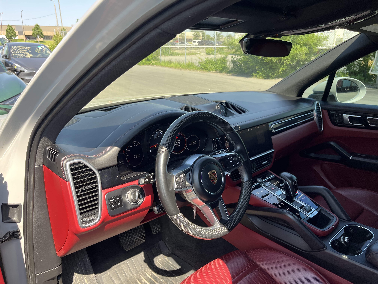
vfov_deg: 53.1
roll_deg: -0.3
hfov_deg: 67.3
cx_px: 189
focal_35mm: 26
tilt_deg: -17.7
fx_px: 284
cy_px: 142
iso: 50
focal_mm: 5.1
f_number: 1.6
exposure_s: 1/376
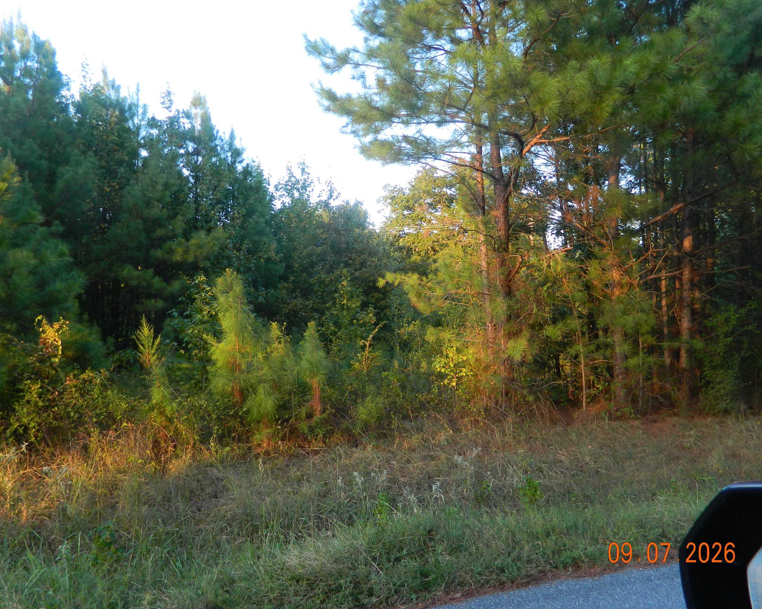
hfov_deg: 64.0
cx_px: 366
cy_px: 303
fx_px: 609
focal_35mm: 27
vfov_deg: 53.2
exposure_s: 1/60
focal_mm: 4.5
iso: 80
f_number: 3.1
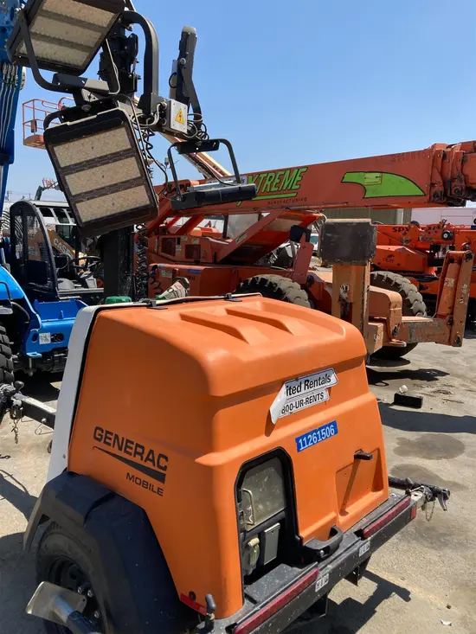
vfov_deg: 63.4
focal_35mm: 28
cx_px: 238
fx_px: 513
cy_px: 317
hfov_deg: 49.8
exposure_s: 1/1736
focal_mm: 3.99
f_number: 1.8
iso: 20
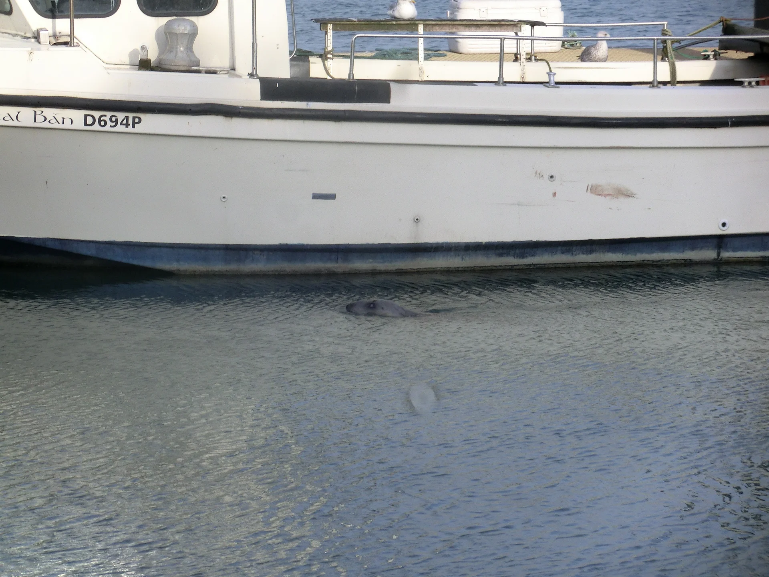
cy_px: 288
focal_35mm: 198
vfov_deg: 7.5
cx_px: 384
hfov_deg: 10.0
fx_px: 4399
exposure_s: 1/100
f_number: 14.9
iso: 250
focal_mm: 35.05
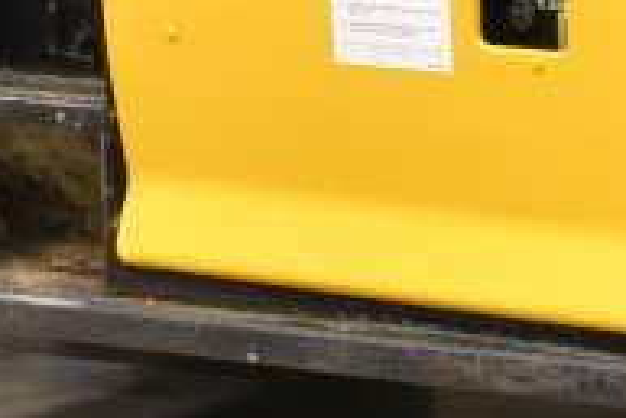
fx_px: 3898
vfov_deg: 6.0
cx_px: 791
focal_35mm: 224
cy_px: -473
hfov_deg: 9.0
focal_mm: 24
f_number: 7.1
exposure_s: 1/13
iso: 800
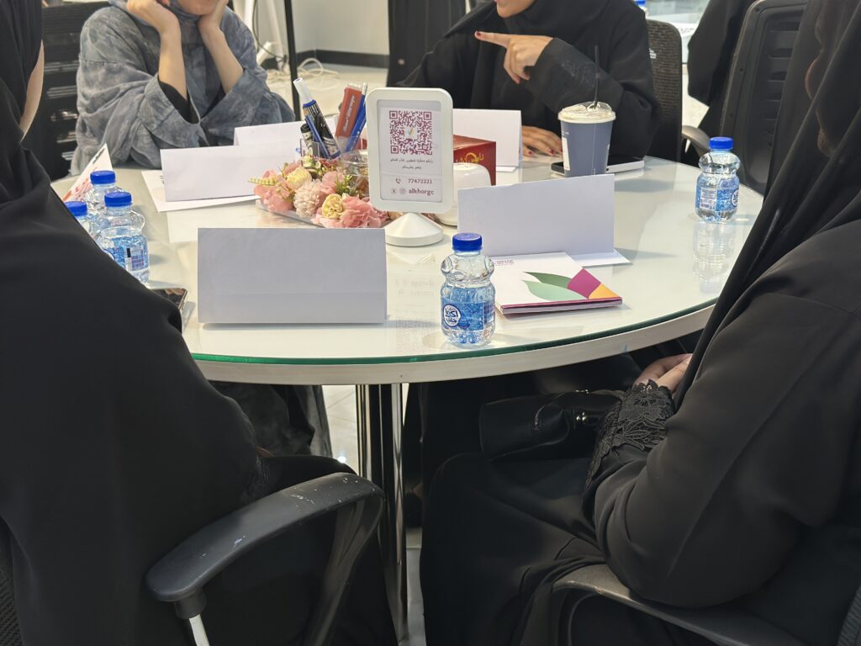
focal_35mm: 48
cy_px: 323
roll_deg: +2.0
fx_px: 1194
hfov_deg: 39.7
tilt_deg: -19.8
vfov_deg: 30.3
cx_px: 430
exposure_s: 1/50
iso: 125
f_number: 1.78
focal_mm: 6.86
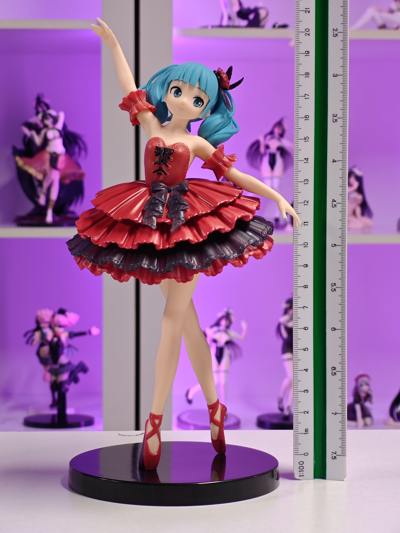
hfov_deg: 18.4
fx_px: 1233
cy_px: 266
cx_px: 200
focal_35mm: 80
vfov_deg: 24.4
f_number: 2.4
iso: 400
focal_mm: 7.48
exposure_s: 1/18.7
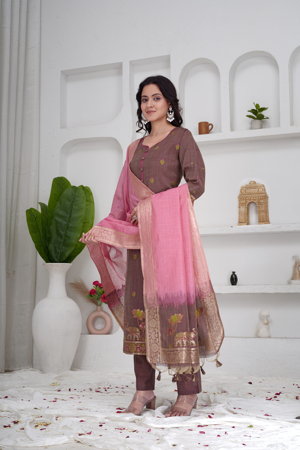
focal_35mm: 50
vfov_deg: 39.6
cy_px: 225
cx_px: 150
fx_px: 625
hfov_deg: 27.0
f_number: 8
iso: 80
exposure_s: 1/160
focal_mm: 50
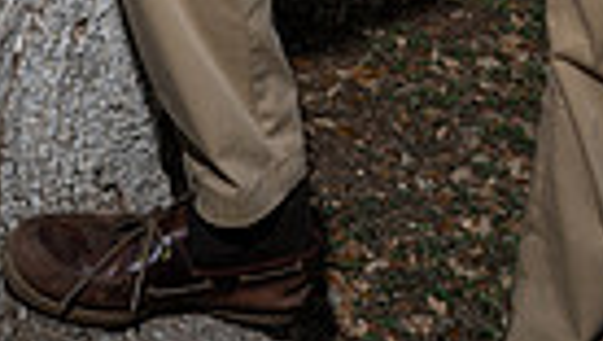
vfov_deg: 7.6
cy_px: -630
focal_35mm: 143
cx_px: 625
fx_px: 2289
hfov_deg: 14.7
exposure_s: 1/125
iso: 100
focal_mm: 42
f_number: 6.3
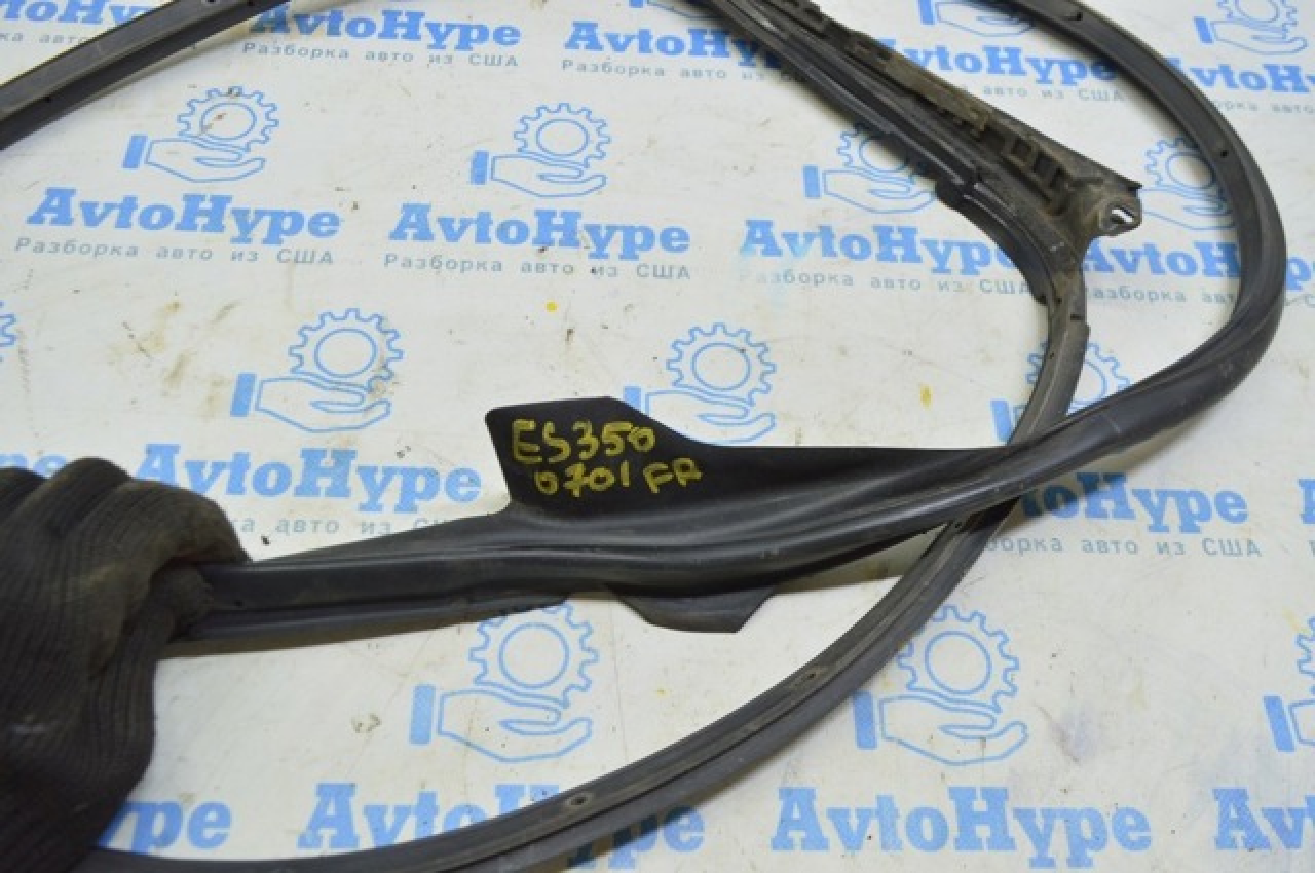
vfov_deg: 39.9
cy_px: 436
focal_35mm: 33
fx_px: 1204
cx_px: 658
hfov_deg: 57.3
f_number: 5.6
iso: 400
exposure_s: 1/20
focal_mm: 22
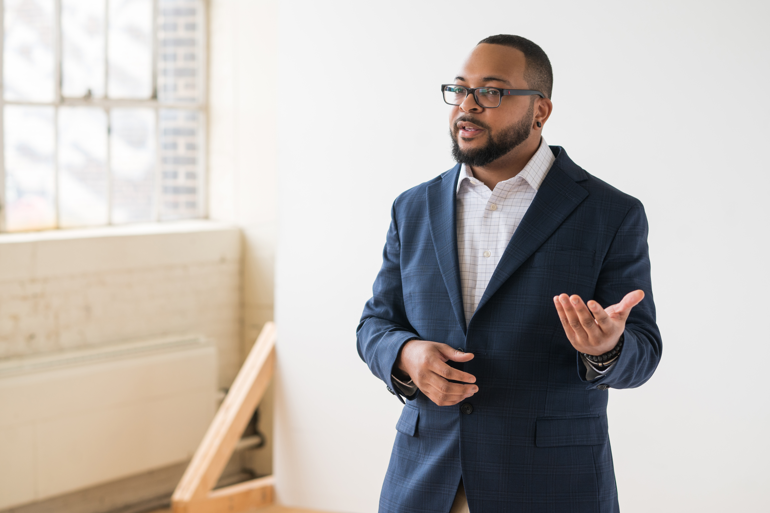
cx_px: 389
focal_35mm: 86
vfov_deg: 15.9
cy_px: 259
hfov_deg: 23.6
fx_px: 1839
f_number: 3.5
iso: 400
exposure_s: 1/320
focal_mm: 85
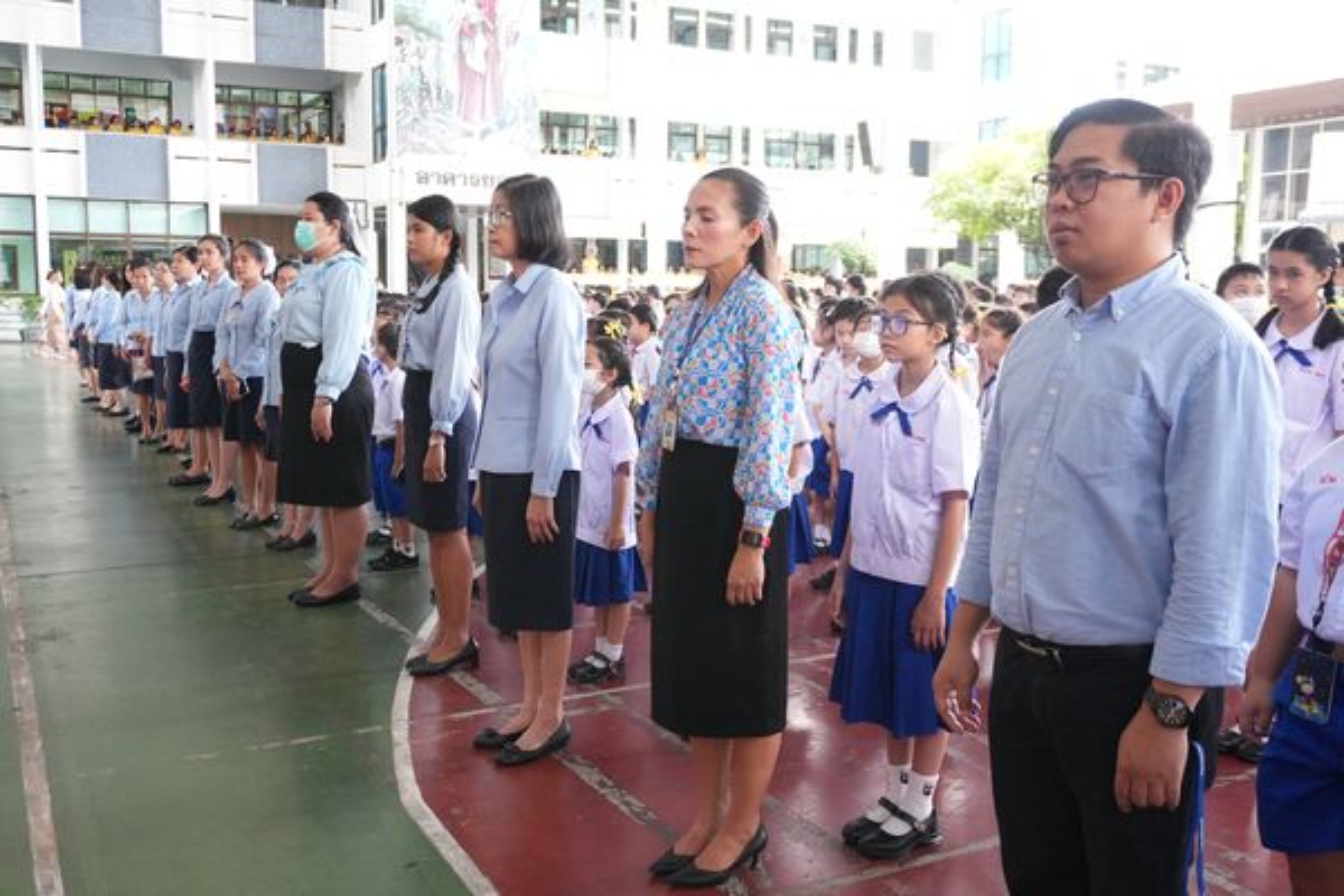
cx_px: 672
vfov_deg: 38.4
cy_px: 448
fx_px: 1288
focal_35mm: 34
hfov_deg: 55.1
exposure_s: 1/125
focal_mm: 23
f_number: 4
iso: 2500
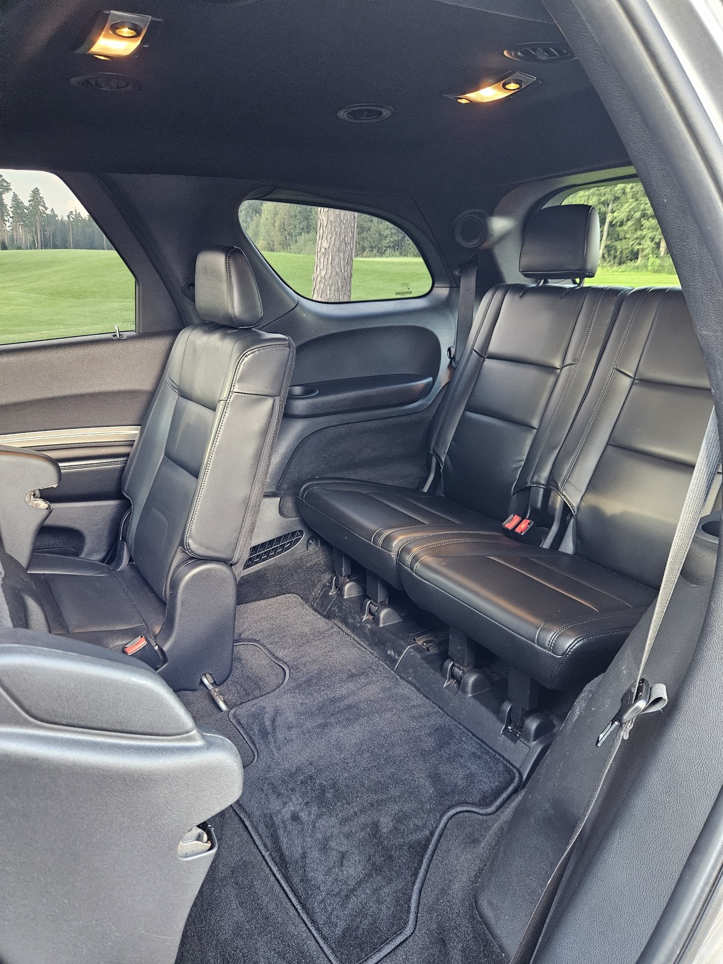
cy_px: 482
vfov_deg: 73.9
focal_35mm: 23
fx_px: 641
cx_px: 362
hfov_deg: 58.9
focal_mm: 5.4
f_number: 1.8
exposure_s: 1/71
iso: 1000
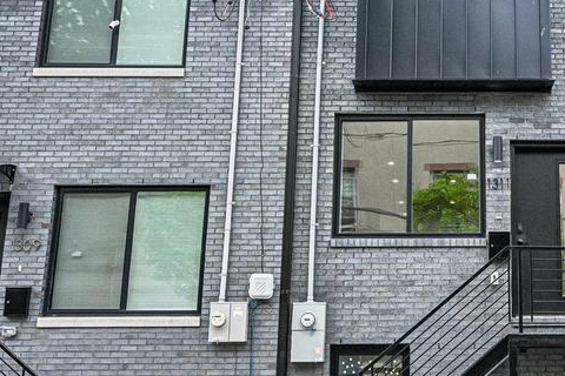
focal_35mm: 58
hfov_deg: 33.3
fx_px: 918
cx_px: 446
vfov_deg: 22.6
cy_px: 41
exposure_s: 1/800
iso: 800
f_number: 8
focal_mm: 19.5
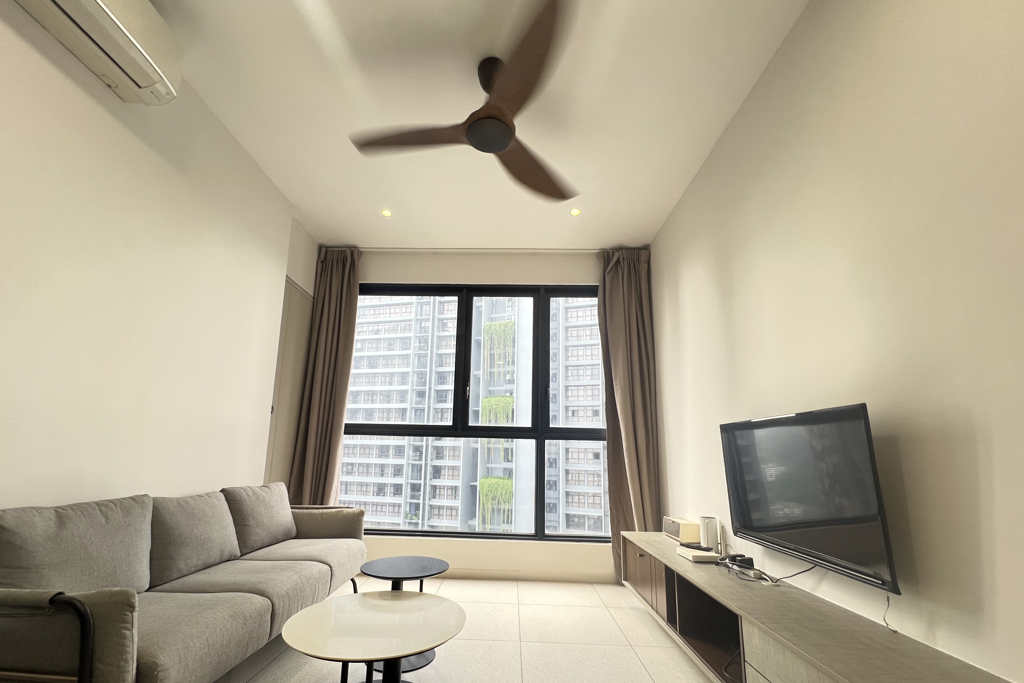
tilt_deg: +7.4
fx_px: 398
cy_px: 388
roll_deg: -1.2
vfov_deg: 80.8
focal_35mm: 14
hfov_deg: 104.2
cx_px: 499
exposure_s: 1/100
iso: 100
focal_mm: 1.57
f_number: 1.8
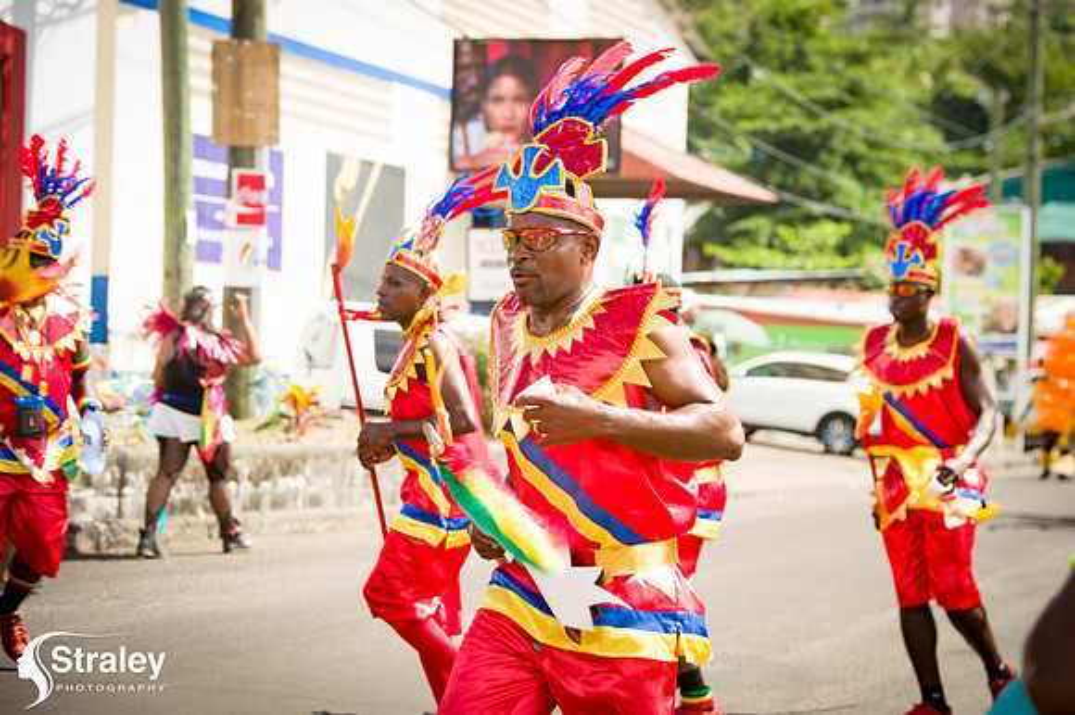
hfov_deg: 18.6
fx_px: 3283
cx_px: 538
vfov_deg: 12.4
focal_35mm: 110
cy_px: 358
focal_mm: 110
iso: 100
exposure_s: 1/160
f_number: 6.3
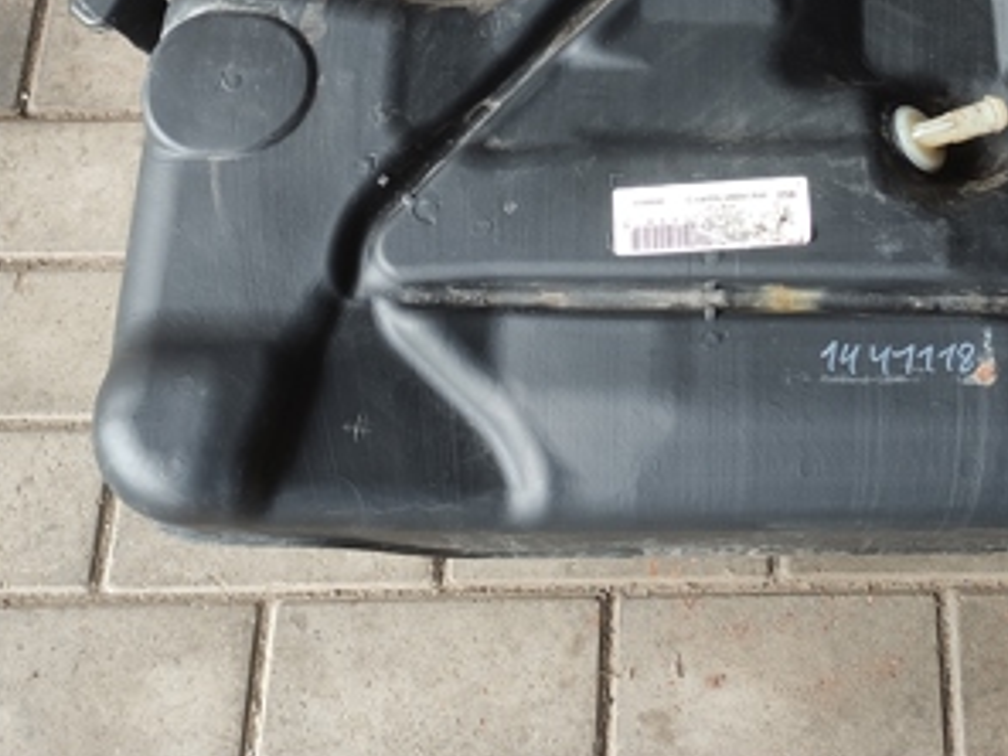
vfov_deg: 25.5
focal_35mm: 54
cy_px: -20
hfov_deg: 34.7
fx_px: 1572
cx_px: 766
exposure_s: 1/50
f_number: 1.89
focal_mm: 5.43
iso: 156
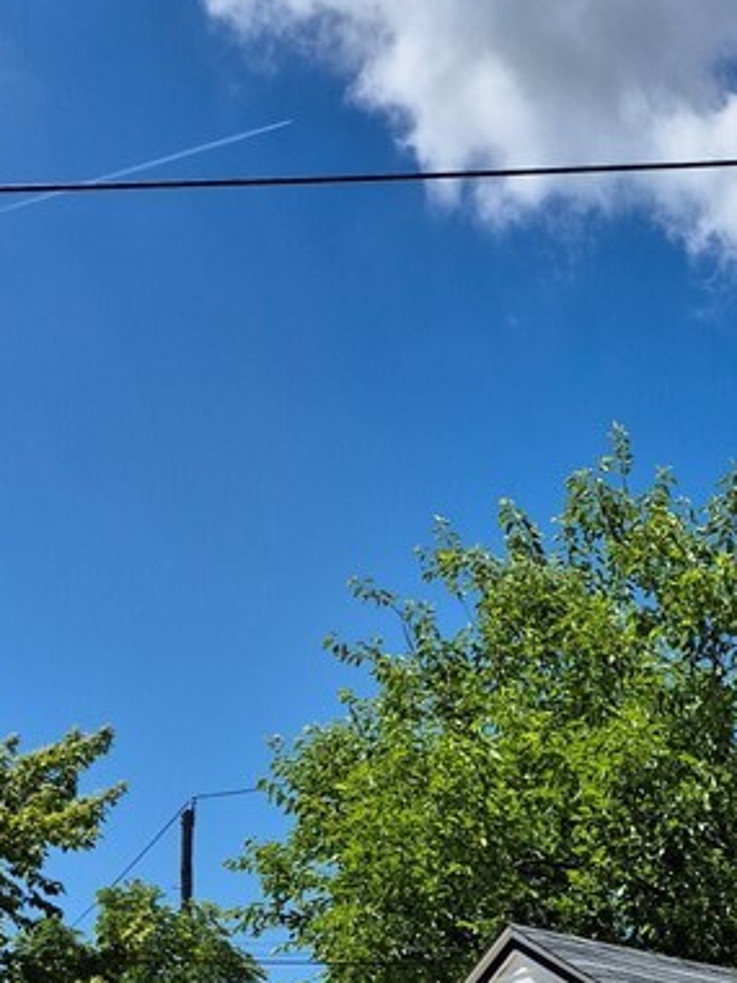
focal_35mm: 62
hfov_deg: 21.9
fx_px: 1760
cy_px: 1288
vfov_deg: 26.4
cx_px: 882
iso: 25
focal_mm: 5.4
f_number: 1.8
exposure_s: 1/3024
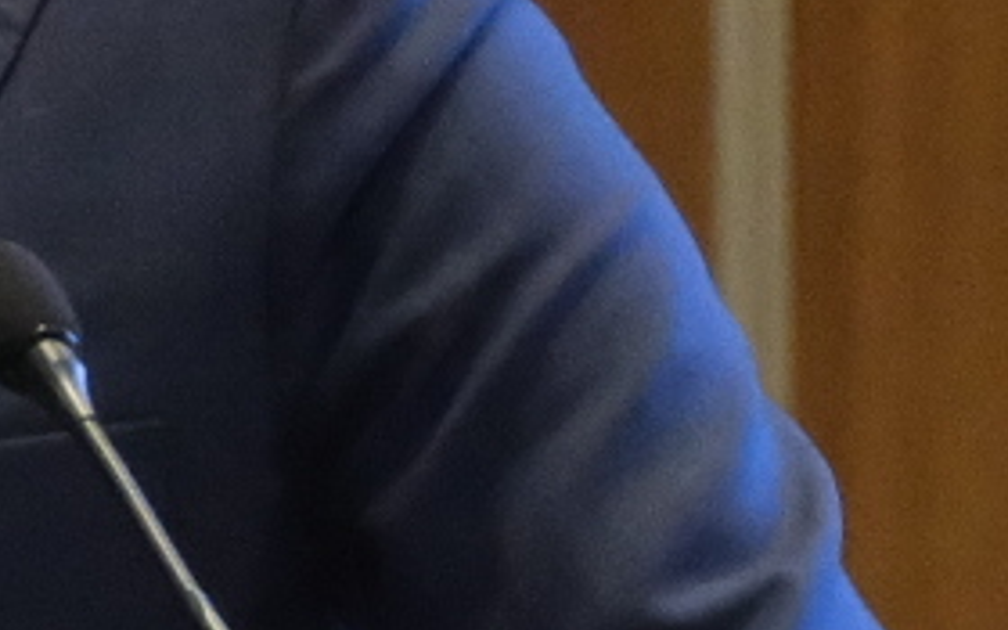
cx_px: -979
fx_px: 78788
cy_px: 180
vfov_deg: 0.5
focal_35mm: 2868
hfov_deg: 0.7
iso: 12800
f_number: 10
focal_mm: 295.2
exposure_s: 1/30
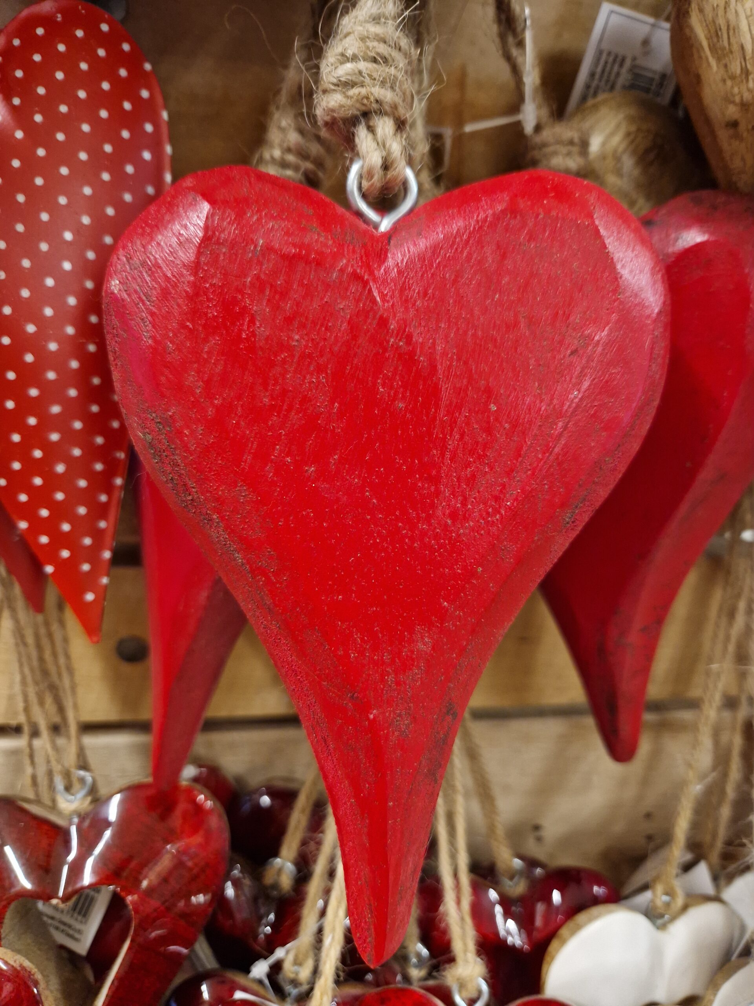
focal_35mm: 23
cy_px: 503
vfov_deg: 73.9
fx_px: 668
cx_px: 377
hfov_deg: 58.9
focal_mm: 5.4
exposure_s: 1/100
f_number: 1.8
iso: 64
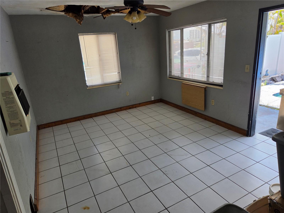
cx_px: 142
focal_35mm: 23
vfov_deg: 58.9
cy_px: 106
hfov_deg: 73.9
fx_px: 189
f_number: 1.8
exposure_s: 1/720
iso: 80
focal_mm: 5.4
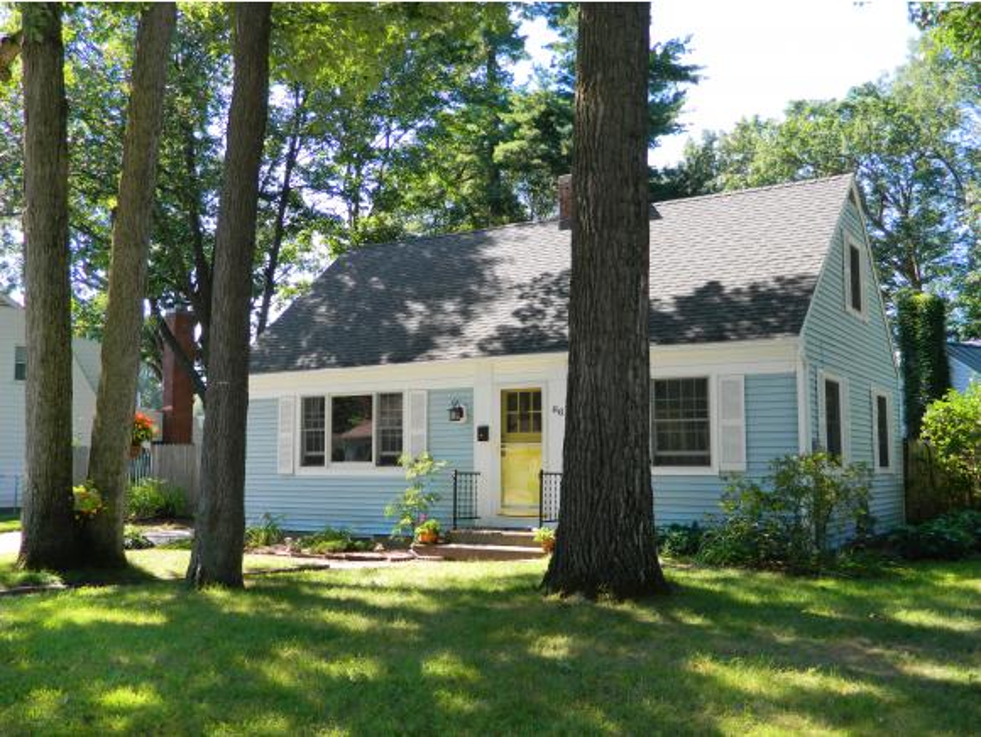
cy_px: 368
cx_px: 490
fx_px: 993
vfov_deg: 40.8
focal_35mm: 35
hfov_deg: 52.6
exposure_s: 1/200
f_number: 3.3
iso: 110
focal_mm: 6.2
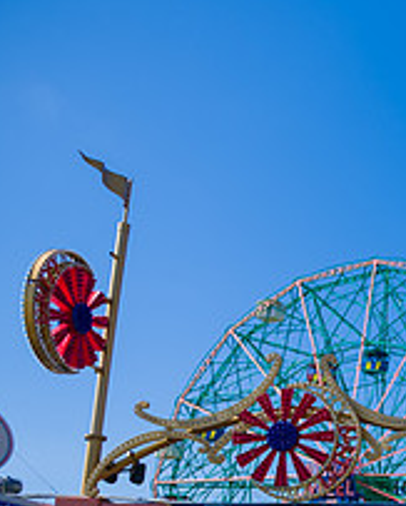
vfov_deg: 24.8
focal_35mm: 75
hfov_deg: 17.1
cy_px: 432
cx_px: 712
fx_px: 1124
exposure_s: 1/1600
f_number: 5
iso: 200
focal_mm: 28
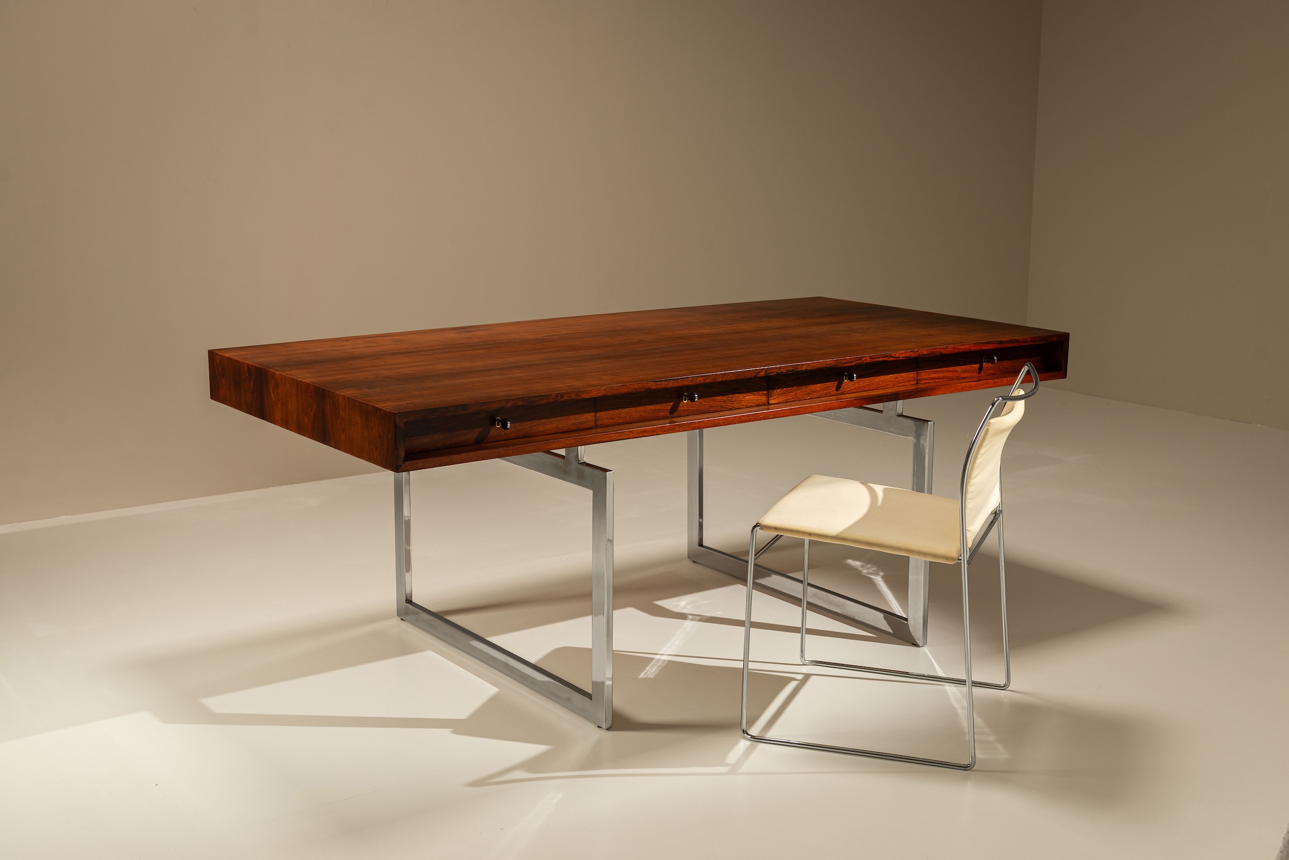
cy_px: 430
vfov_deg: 30.5
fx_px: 1576
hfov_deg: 44.5
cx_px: 644
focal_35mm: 44
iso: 200
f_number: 6.3
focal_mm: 44
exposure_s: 1/2.5
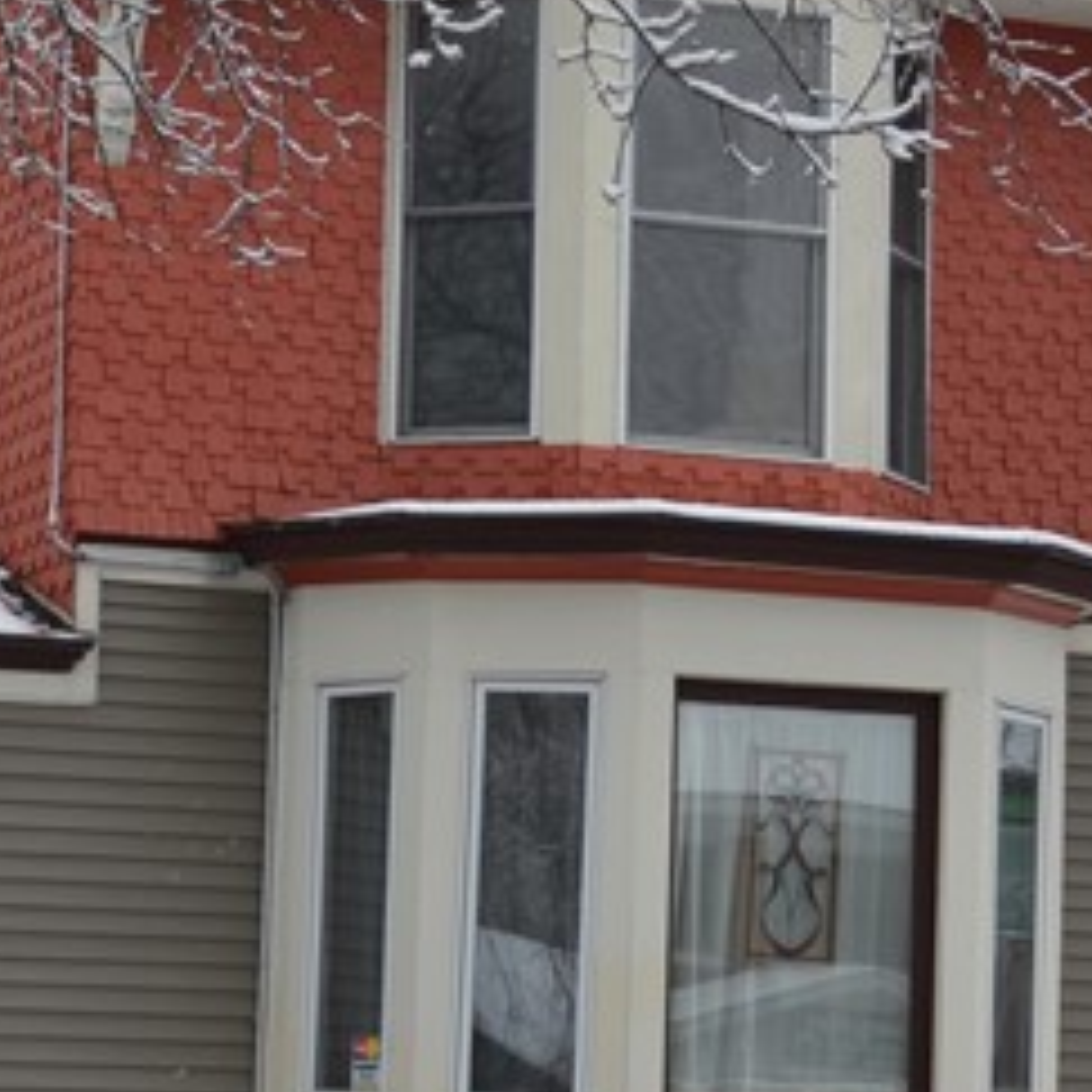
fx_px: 4890
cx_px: 283
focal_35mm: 137
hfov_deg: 12.7
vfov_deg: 12.7
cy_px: 625
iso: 100
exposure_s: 1/125
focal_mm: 24
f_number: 5.6
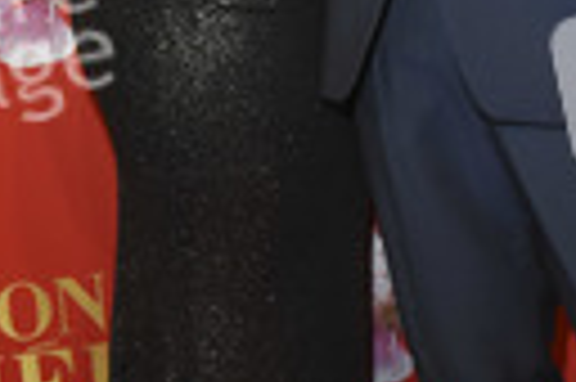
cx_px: 374
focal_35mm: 103
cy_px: -162
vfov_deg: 12.7
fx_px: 1646
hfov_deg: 19.8
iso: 1600
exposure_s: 1/160
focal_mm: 22
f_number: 6.3
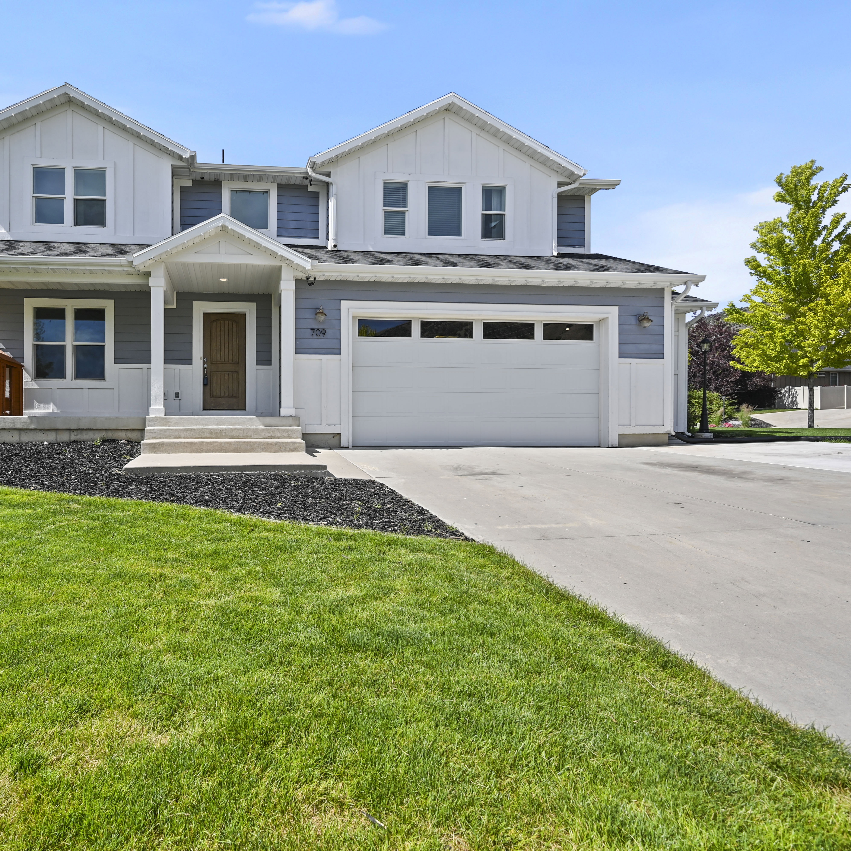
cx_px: 271
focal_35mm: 18
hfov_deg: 77.6
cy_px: 426
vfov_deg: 80.7
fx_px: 501
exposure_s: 1/640
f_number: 6.3
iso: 160
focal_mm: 14
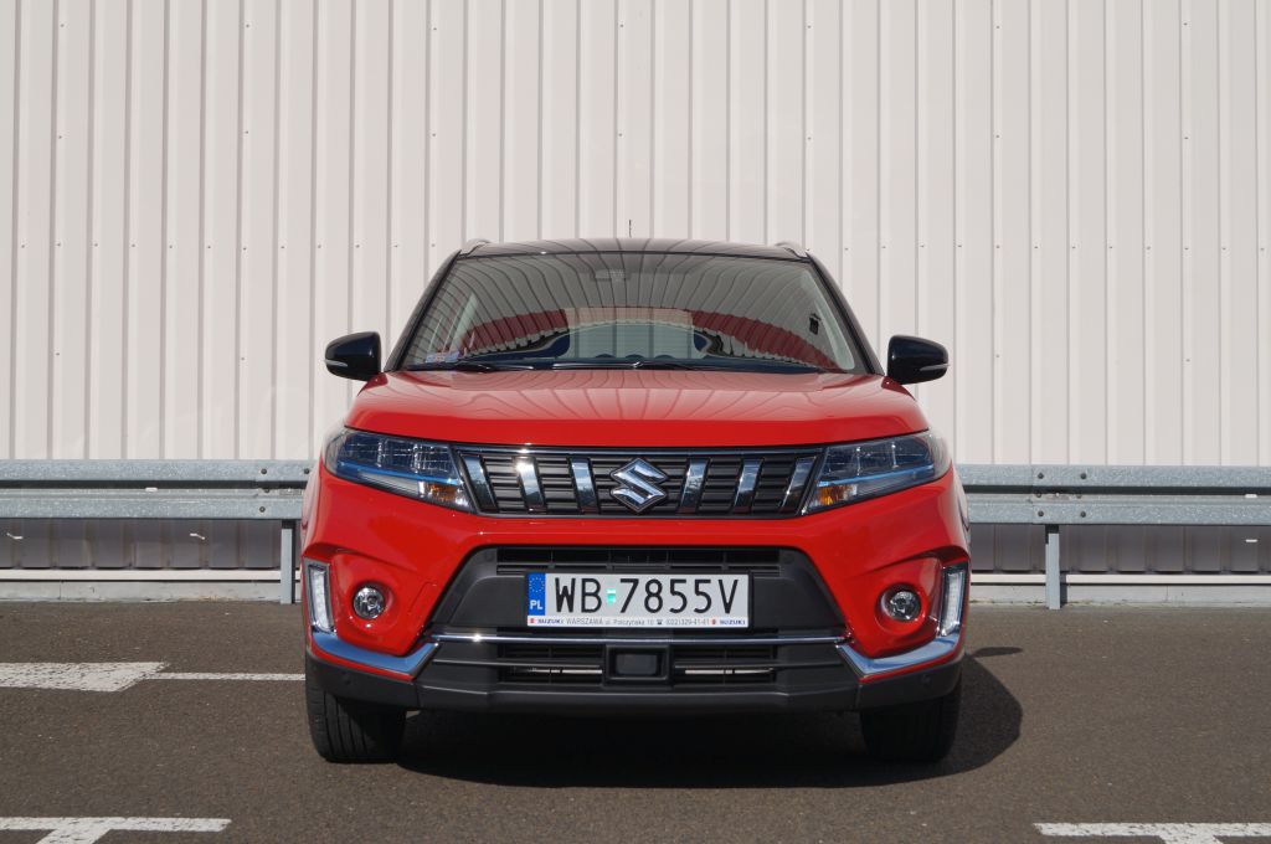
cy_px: 422
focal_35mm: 52
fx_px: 1851
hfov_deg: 37.9
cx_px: 636
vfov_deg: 25.7
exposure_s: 1/500
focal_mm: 35
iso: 100
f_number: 9
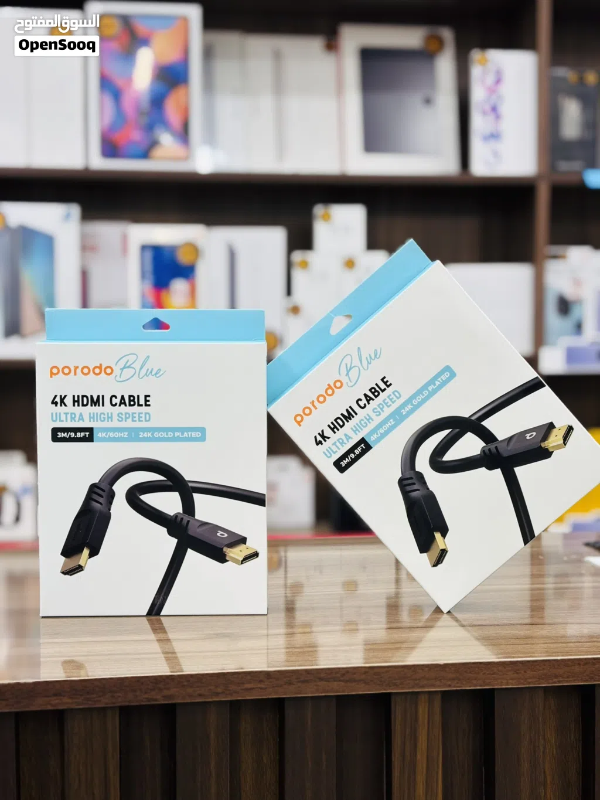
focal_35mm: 52
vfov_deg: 36.8
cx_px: 300
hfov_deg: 28.0
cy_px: 400
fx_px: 1202
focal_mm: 5.96
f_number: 1.6
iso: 50
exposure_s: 1/100
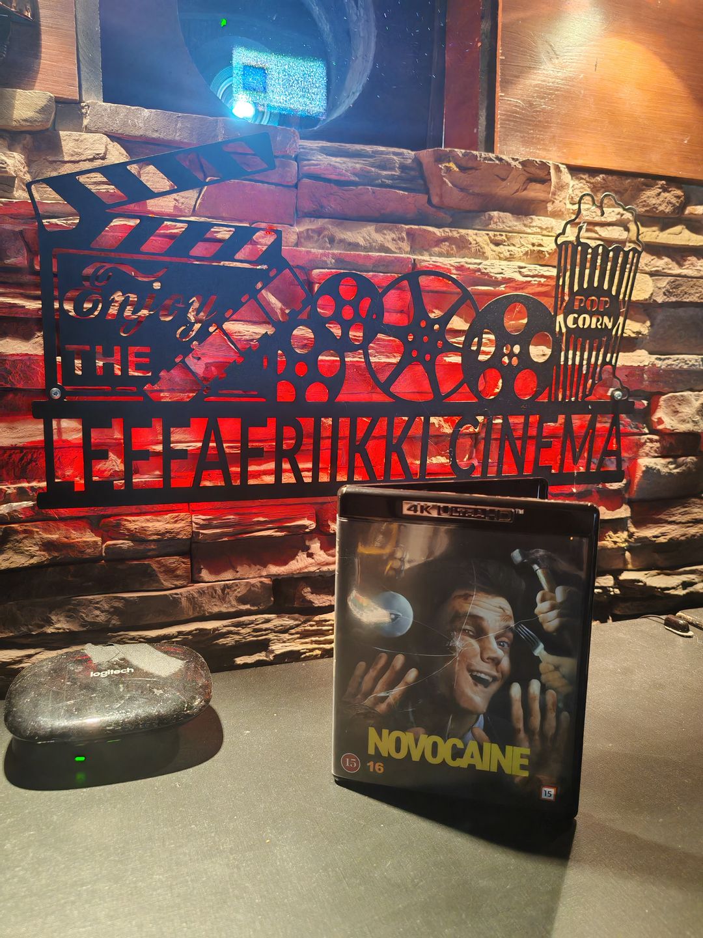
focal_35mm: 26
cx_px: 352
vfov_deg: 67.3
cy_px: 469
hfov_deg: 53.1
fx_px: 704
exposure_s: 1/50
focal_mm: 5.4
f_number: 1.6
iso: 640
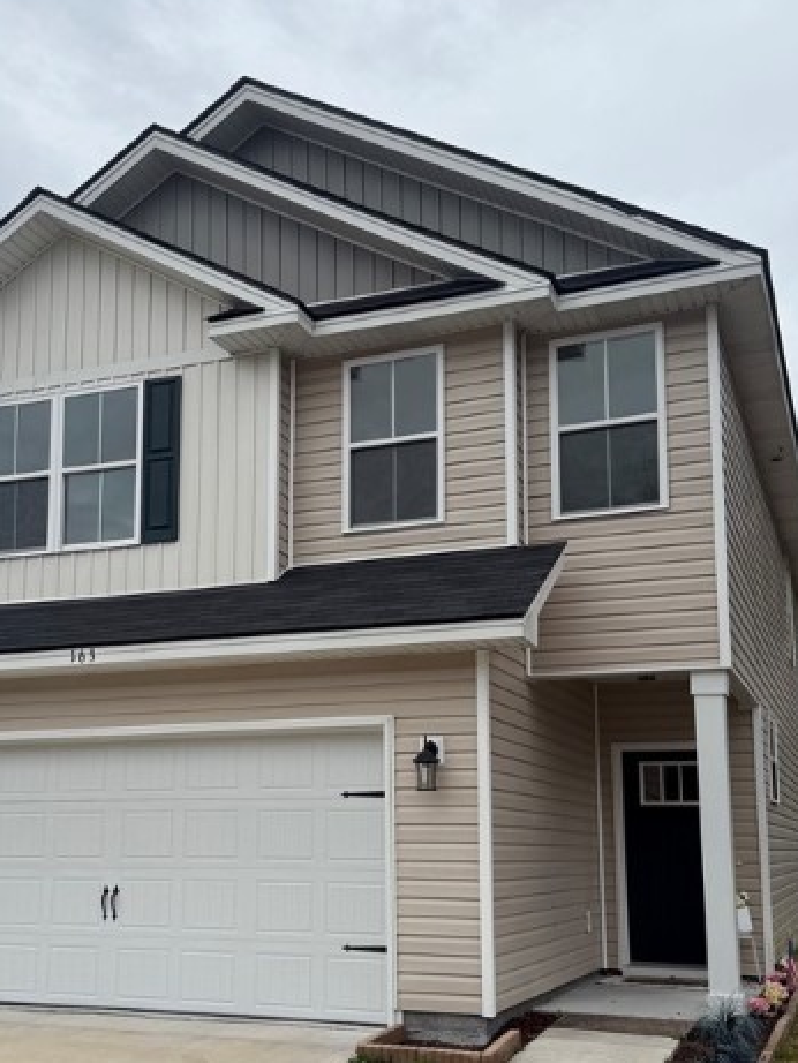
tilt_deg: +9.2
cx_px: 330
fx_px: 1229
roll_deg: -1.0
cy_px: 643
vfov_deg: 46.5
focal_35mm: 40
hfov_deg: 35.9
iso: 80
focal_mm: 6.76
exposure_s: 1/1770
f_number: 1.78
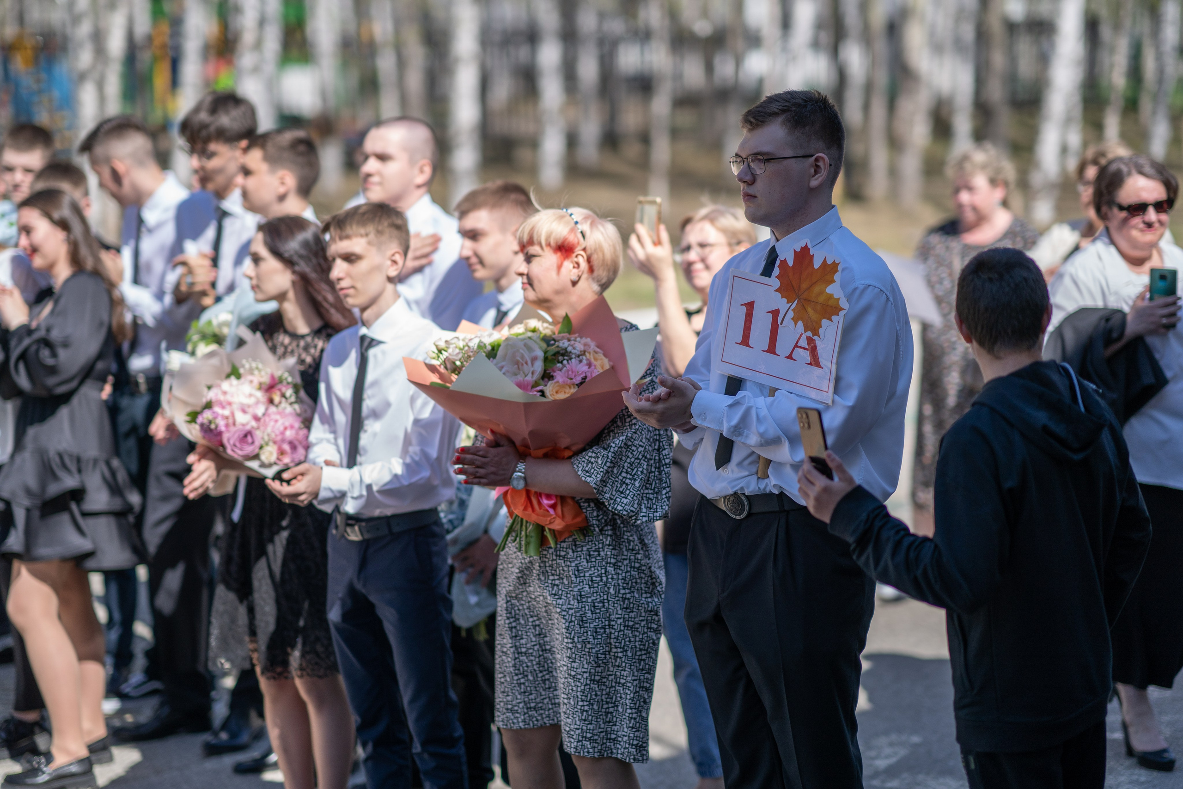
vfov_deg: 16.1
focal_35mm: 85
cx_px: 592
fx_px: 2793
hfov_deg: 23.9
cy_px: 394
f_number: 1.6
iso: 160
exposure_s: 1/6400
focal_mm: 85
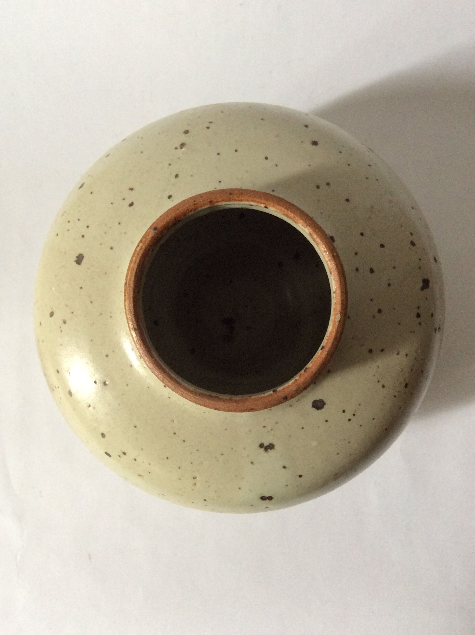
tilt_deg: -86.4
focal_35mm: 32
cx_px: 238
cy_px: 318
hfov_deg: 44.1
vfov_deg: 56.9
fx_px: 587
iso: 160
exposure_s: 1/25
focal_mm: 3.3
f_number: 2.4
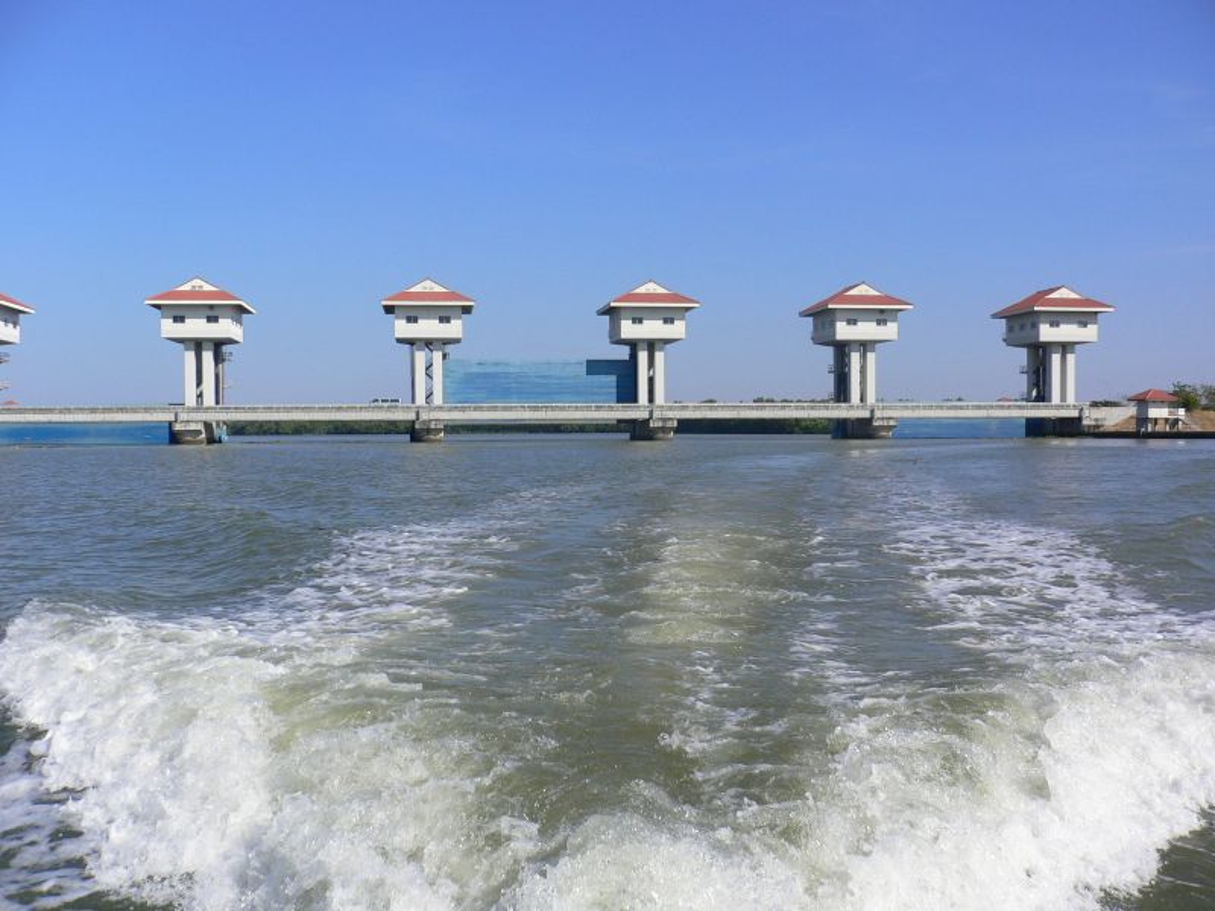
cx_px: 608
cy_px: 456
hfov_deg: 52.6
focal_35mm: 35
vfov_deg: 40.7
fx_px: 1228
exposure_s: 1/500
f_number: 5.6
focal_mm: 5.8
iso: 80
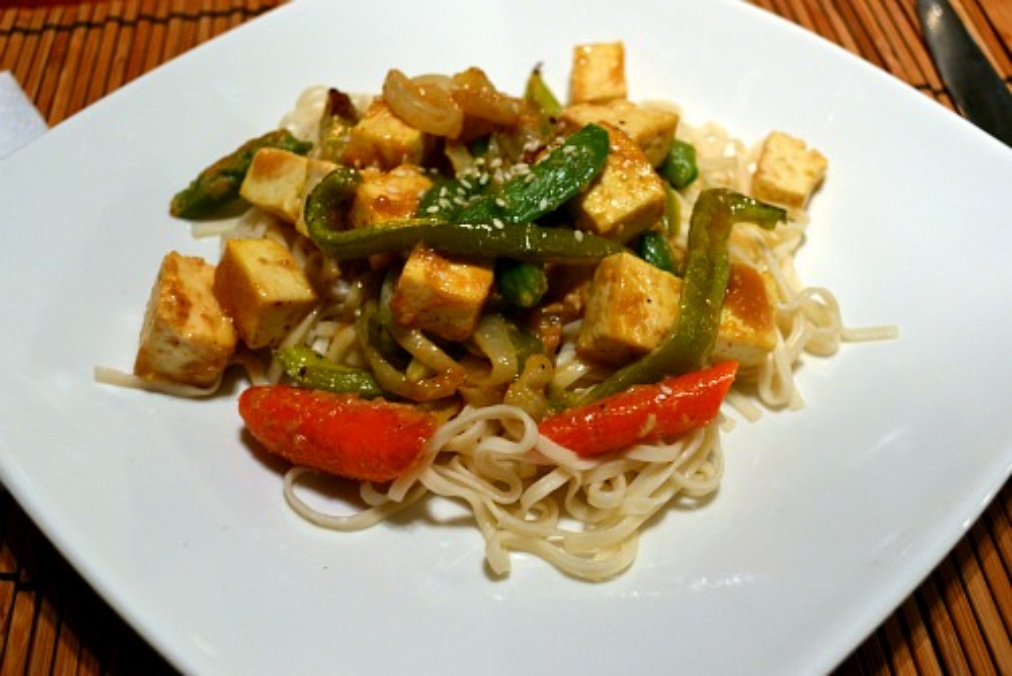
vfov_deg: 36.9
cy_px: 338
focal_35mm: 36
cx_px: 506
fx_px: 1013
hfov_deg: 53.1
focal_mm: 24
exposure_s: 1/15
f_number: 4
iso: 500
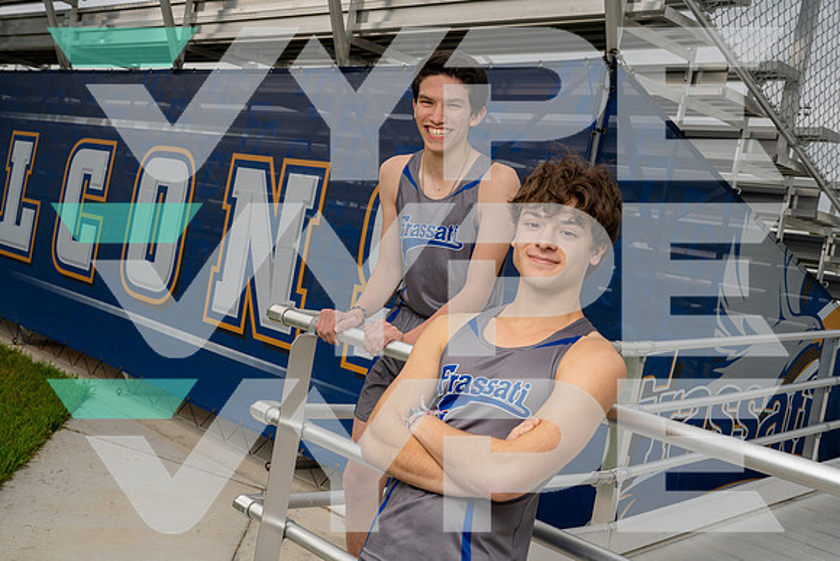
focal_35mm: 40
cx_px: 420
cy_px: 280
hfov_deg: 48.4
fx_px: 934
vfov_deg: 33.4
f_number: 8
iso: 160
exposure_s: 1/250
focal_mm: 40
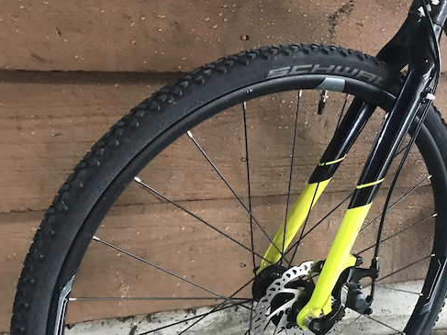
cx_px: 312
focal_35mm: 46
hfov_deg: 40.5
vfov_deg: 31.4
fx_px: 594
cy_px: 207
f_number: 1.8
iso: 100
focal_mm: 3.99
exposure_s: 1/15
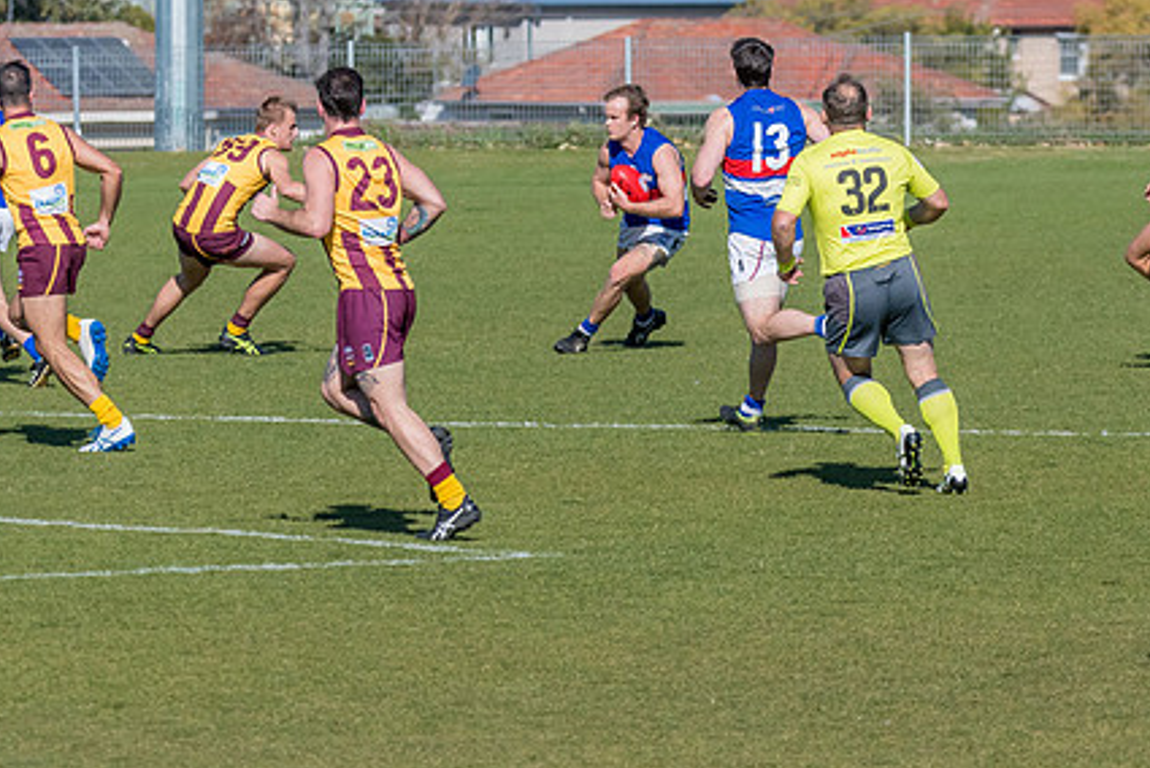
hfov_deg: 3.9
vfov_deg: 2.6
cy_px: 263
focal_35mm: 529
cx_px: 856
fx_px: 16910
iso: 800
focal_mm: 210
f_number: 8
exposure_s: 1/6400
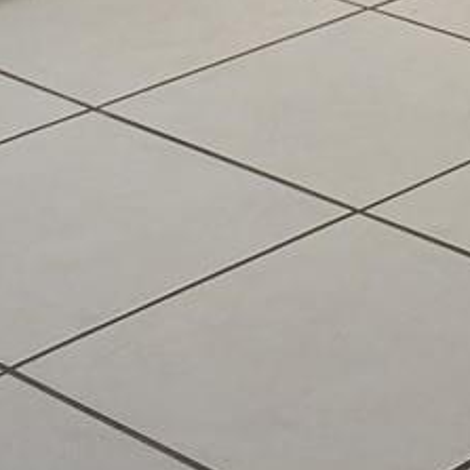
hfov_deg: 10.2
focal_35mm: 165
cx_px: 721
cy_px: -771
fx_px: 2535
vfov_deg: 9.2
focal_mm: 5.4
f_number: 1.8
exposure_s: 1/120
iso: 125
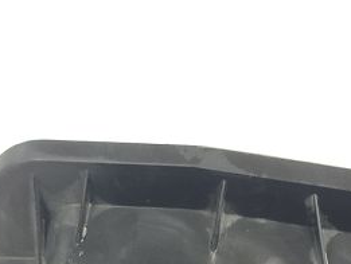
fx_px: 1258
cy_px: 407
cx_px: 313
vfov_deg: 11.4
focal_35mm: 124
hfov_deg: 15.7
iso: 316
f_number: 1.79
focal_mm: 4.71
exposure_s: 1/50
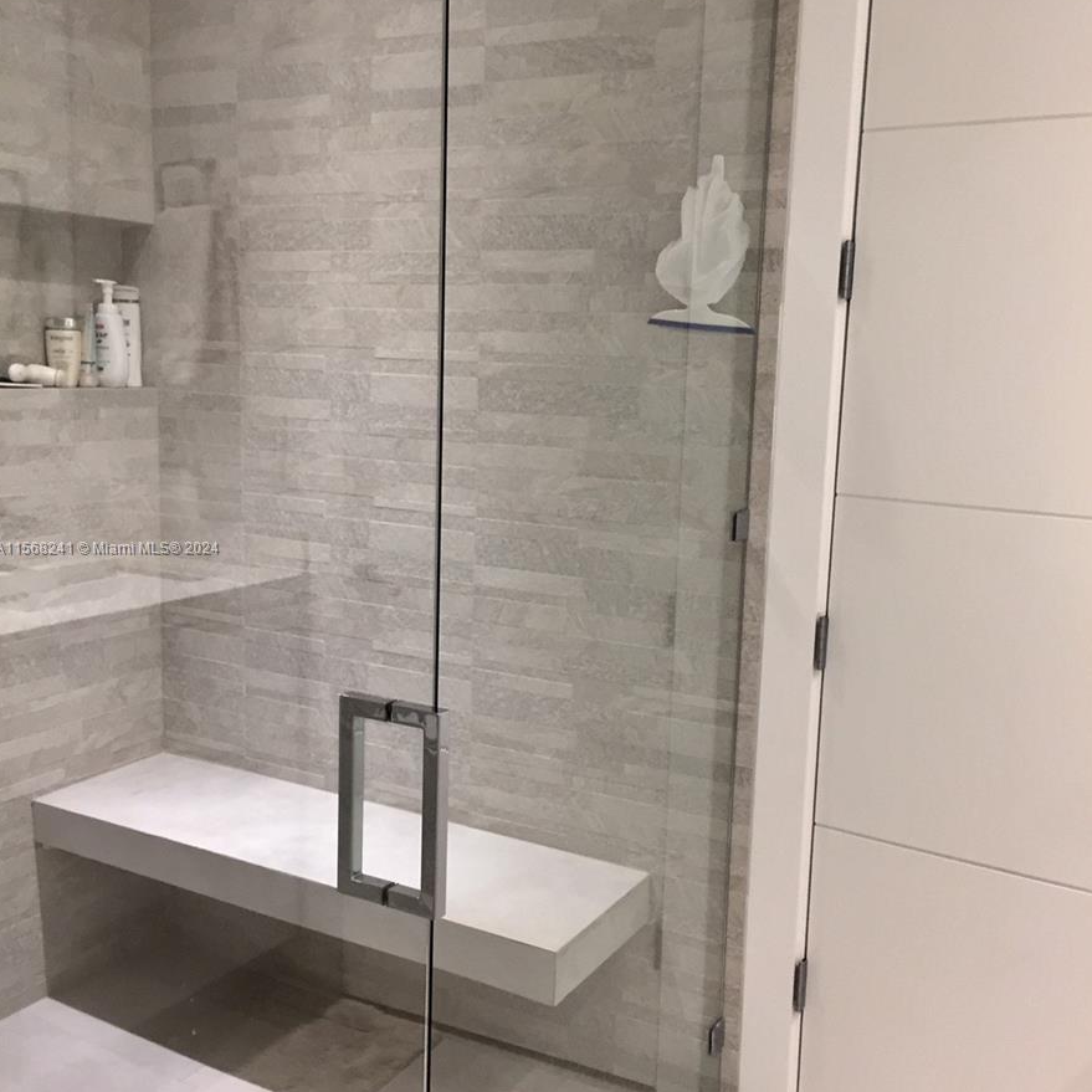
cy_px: 549
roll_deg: -1.2
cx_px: 550
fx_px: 1249
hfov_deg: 47.2
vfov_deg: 47.2
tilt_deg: -7.9
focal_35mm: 35
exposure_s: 1/30
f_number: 2.2
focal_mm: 4.15
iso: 80
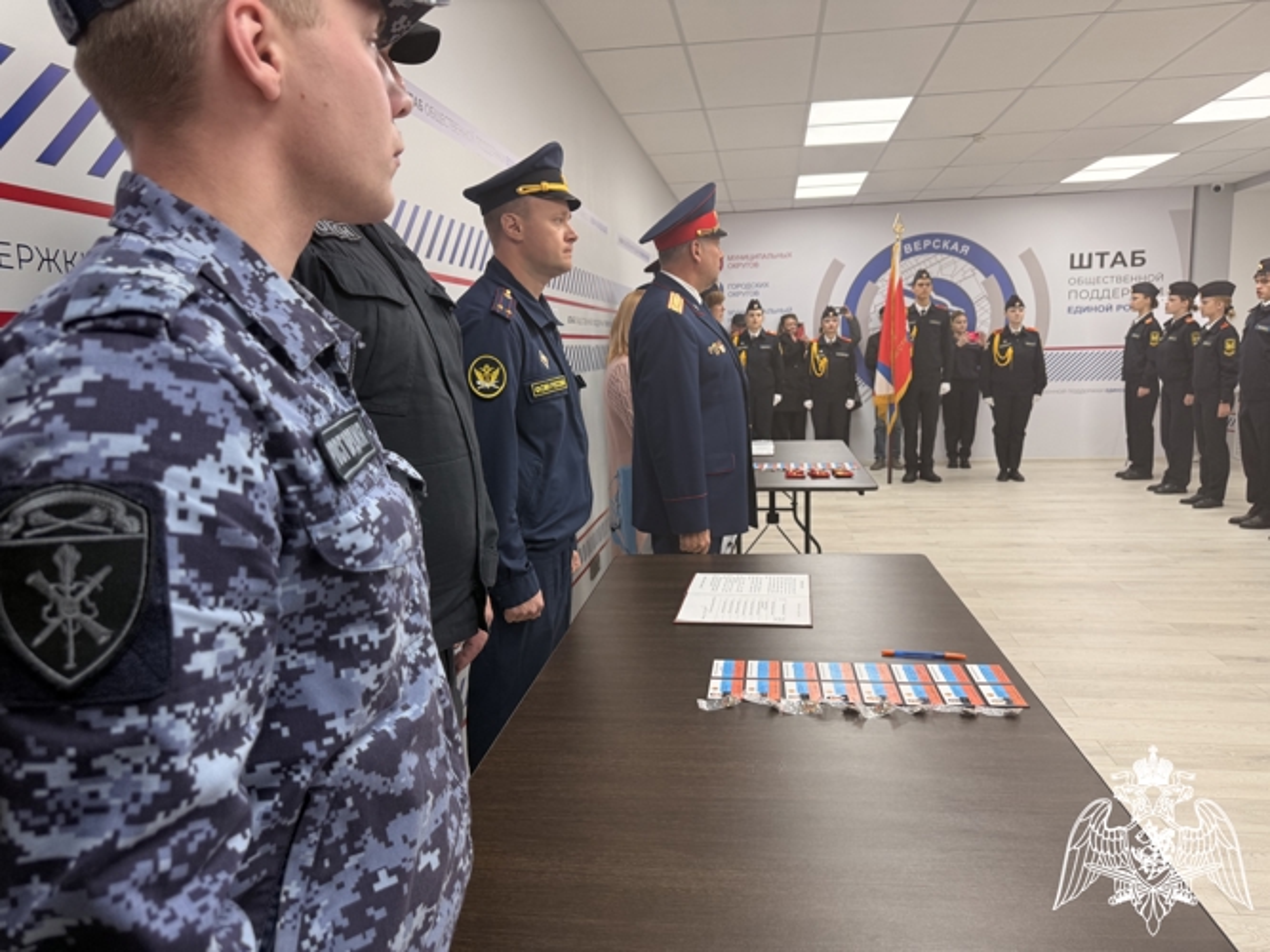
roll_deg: +1.9
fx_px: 880
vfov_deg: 56.8
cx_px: 635
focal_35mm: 24
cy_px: 476
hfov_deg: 71.6
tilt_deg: -7.4
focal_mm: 6.76
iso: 100
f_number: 1.78
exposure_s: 1/100
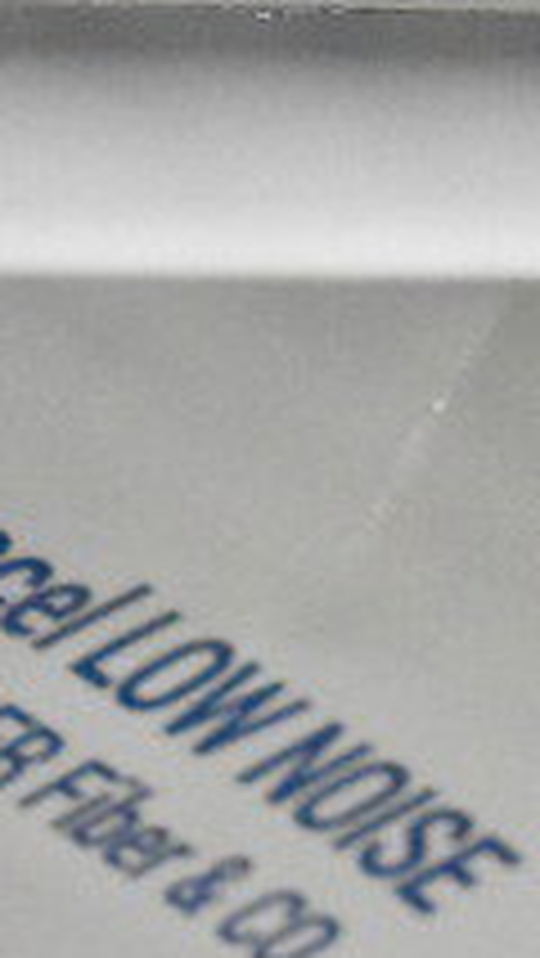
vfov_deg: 8.7
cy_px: 119
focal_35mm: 248
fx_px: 6293
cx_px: -752
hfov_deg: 4.8
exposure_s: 1/80
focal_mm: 55
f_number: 5.6
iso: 25600
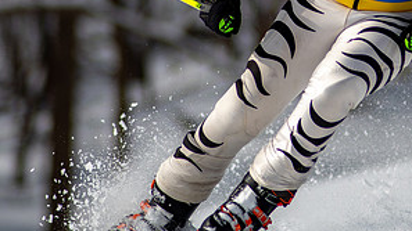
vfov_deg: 1.2
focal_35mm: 1043
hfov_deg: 2.1
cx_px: 389
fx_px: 11393
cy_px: -43
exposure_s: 1/6400
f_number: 2.8
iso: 100
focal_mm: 300
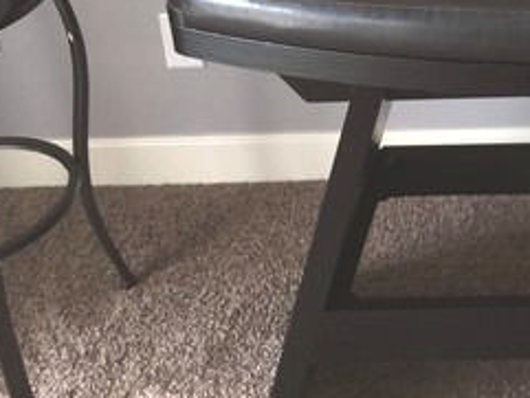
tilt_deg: -19.4
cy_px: -112
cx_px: 583
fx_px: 1180
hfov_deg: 23.7
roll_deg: +3.0
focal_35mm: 77
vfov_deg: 18.0
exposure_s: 1/56
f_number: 2.2
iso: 25
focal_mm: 4.15
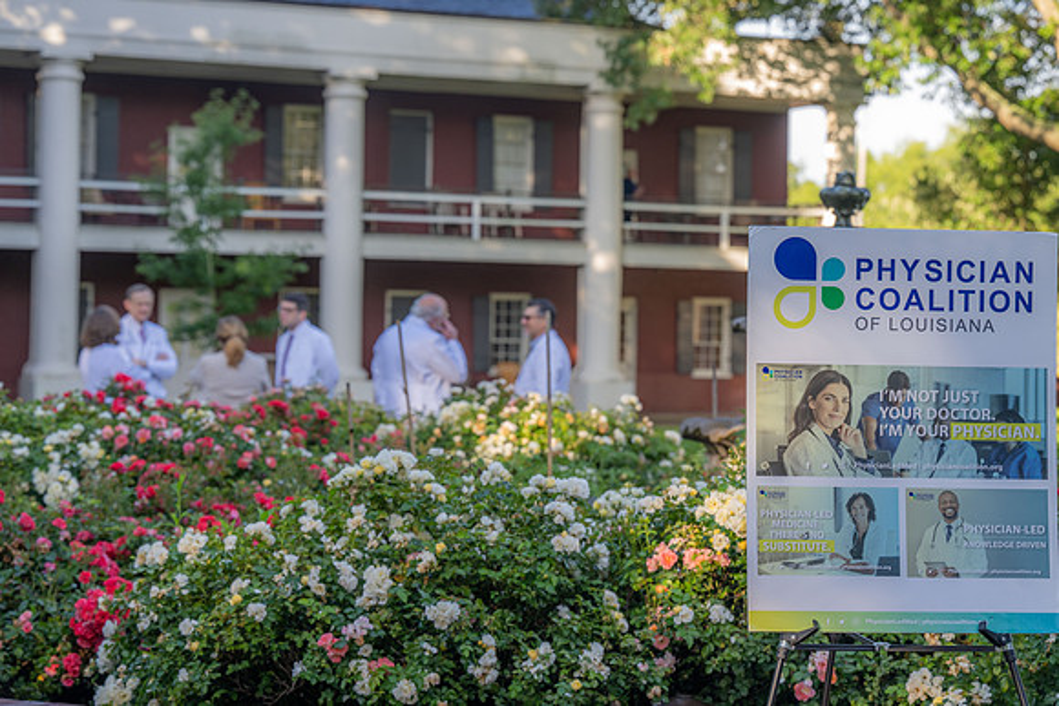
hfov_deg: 22.1
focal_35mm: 92
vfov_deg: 14.9
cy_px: 353
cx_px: 530
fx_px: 2707
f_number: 5.6
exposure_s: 1/160
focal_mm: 92
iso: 180
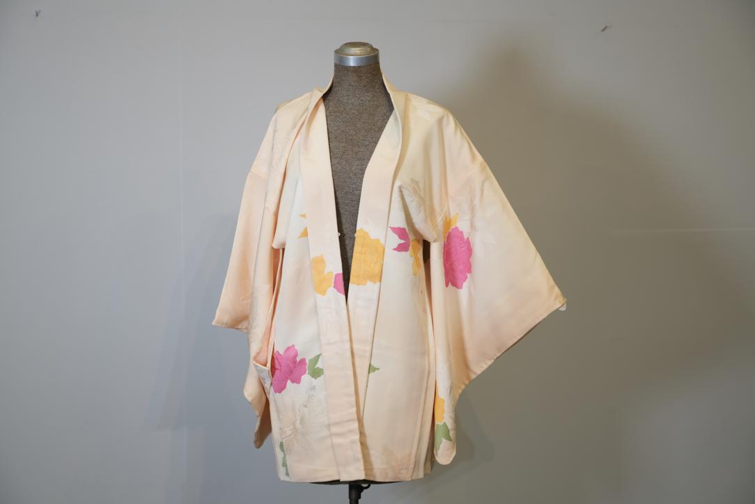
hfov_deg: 33.9
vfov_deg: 23.0
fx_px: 1237
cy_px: 252
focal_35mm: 59
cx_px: 378
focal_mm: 59
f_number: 4
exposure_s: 1/60
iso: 200
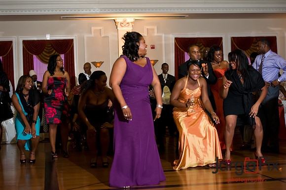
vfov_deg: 19.4
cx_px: 143
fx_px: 556
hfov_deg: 28.9
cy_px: 95
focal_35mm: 70
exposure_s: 1/125
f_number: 3.2
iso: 3200
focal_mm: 70
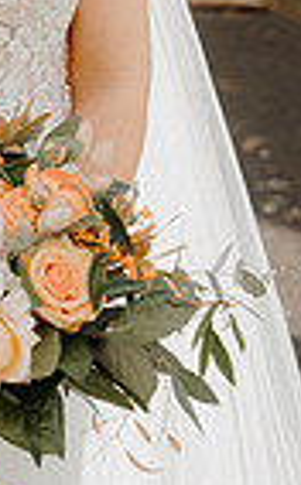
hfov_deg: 7.9
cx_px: -116
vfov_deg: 12.7
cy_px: -68
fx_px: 2139
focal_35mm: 162
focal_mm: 50
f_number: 3.5
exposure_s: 1/500
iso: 125
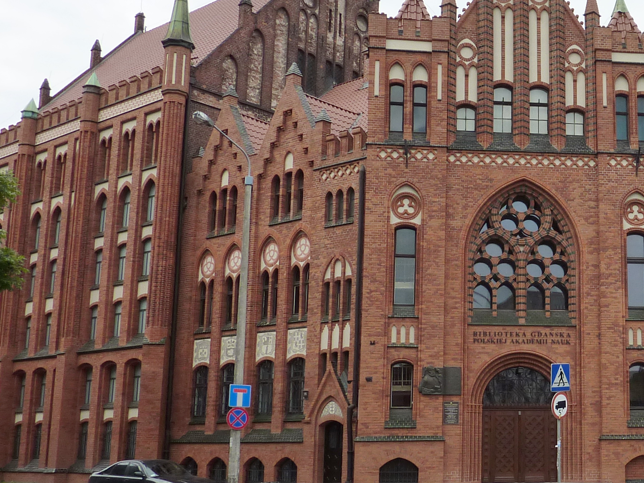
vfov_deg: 28.5
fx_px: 949
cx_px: 567
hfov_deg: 35.5
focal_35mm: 51
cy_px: 262
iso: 125
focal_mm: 4.1
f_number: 4.5
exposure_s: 1/500
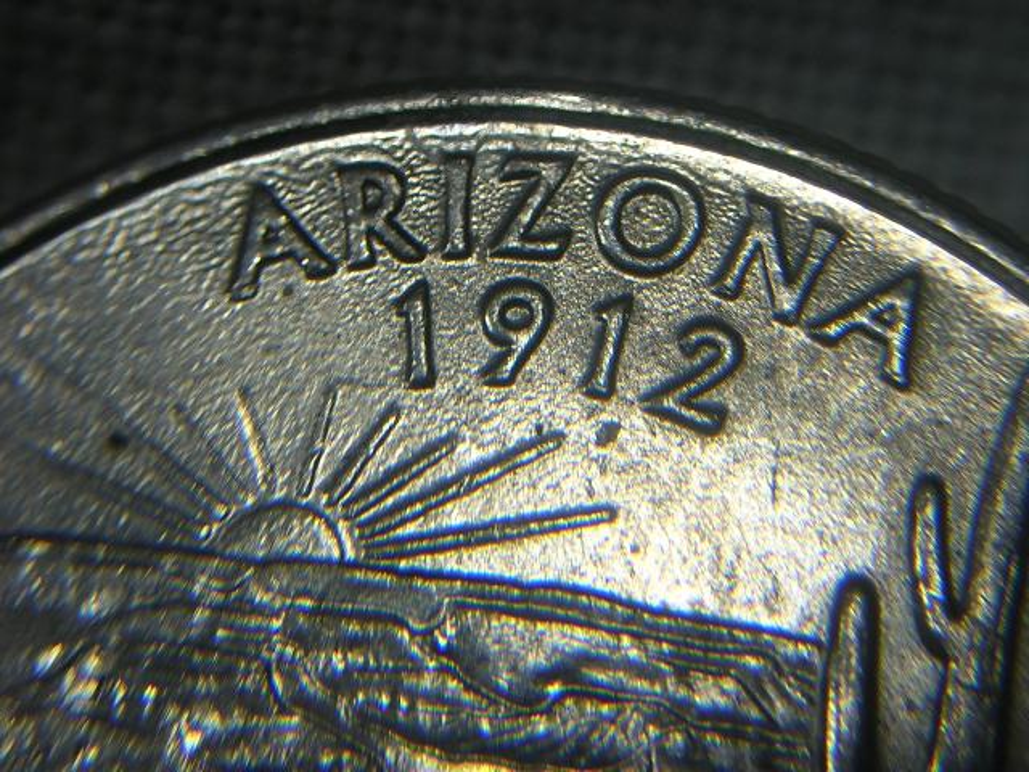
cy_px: 386
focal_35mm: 77
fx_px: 2289
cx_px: 514
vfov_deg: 19.1
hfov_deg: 25.3
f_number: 3.9
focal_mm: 10.1
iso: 100
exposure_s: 1/100
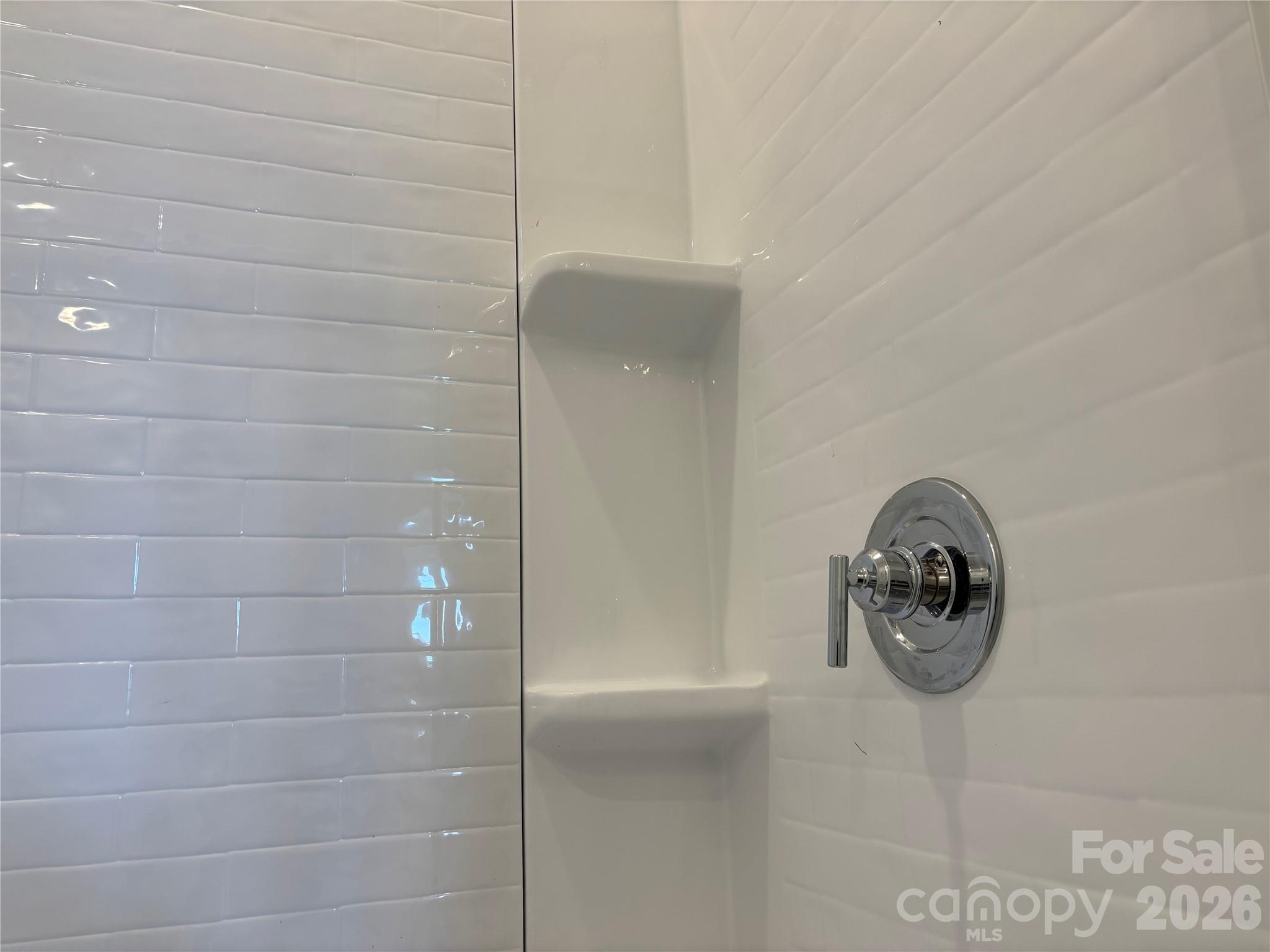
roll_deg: +1.7
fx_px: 954
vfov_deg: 53.1
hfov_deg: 67.3
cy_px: 476
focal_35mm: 26
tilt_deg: +11.6
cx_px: 635
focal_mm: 5.96
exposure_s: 1/120
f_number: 1.6
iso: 80
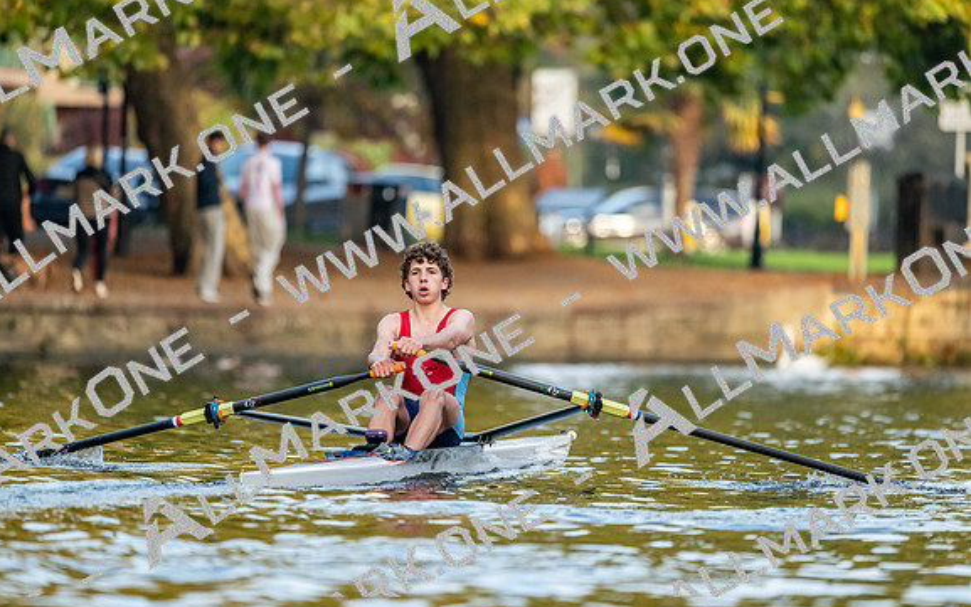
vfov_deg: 3.2
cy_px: 309
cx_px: 485
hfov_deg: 5.1
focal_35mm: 410
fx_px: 10853
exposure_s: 1/2500
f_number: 4.5
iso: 3600
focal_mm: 400
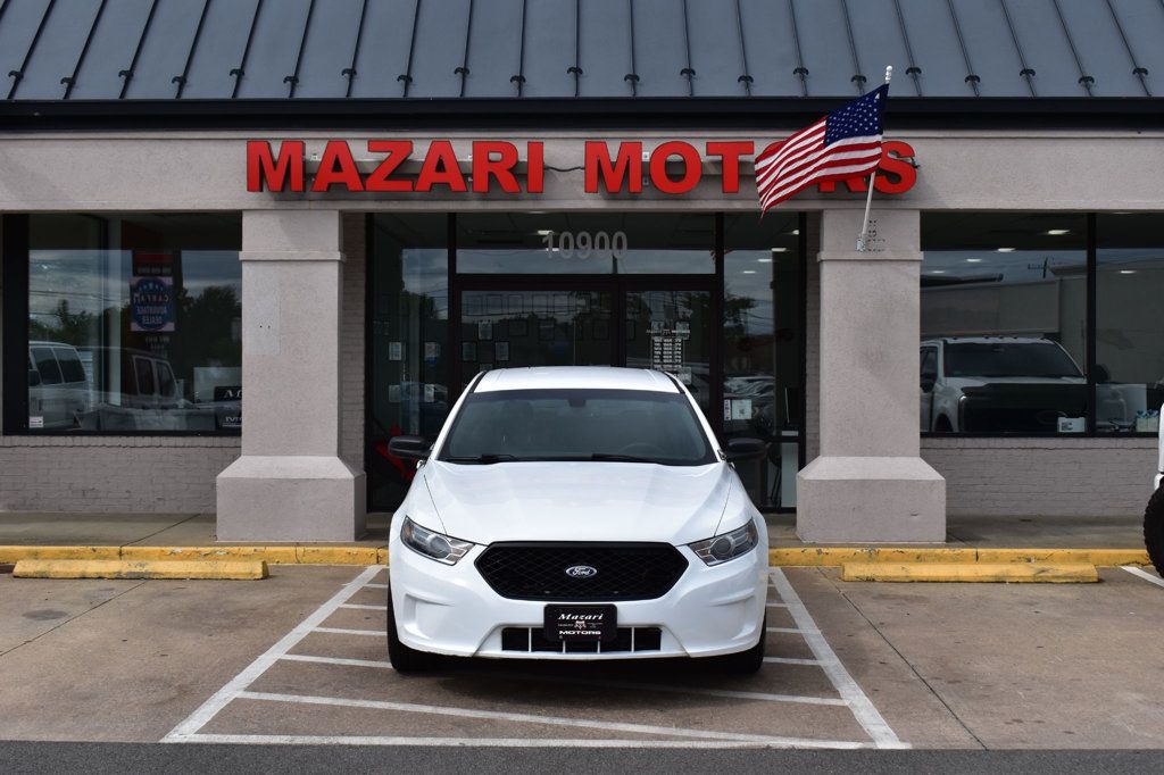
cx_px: 582
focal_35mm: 48
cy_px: 388
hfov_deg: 41.1
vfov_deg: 28.1
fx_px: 1551
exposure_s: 1/500
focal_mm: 32
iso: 200
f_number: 11
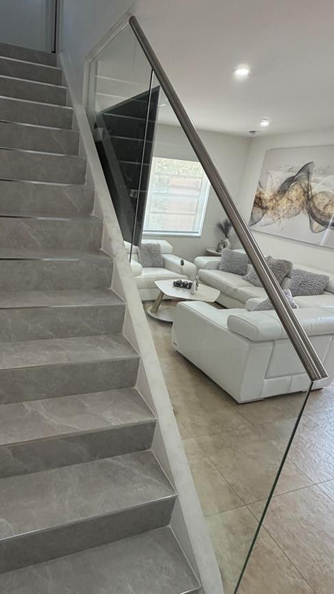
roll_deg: -4.1
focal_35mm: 21
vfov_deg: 83.8
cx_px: 101
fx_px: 331
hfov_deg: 52.1
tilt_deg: -19.5
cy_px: 302
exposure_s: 1/121
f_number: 2.2
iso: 160
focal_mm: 2.22
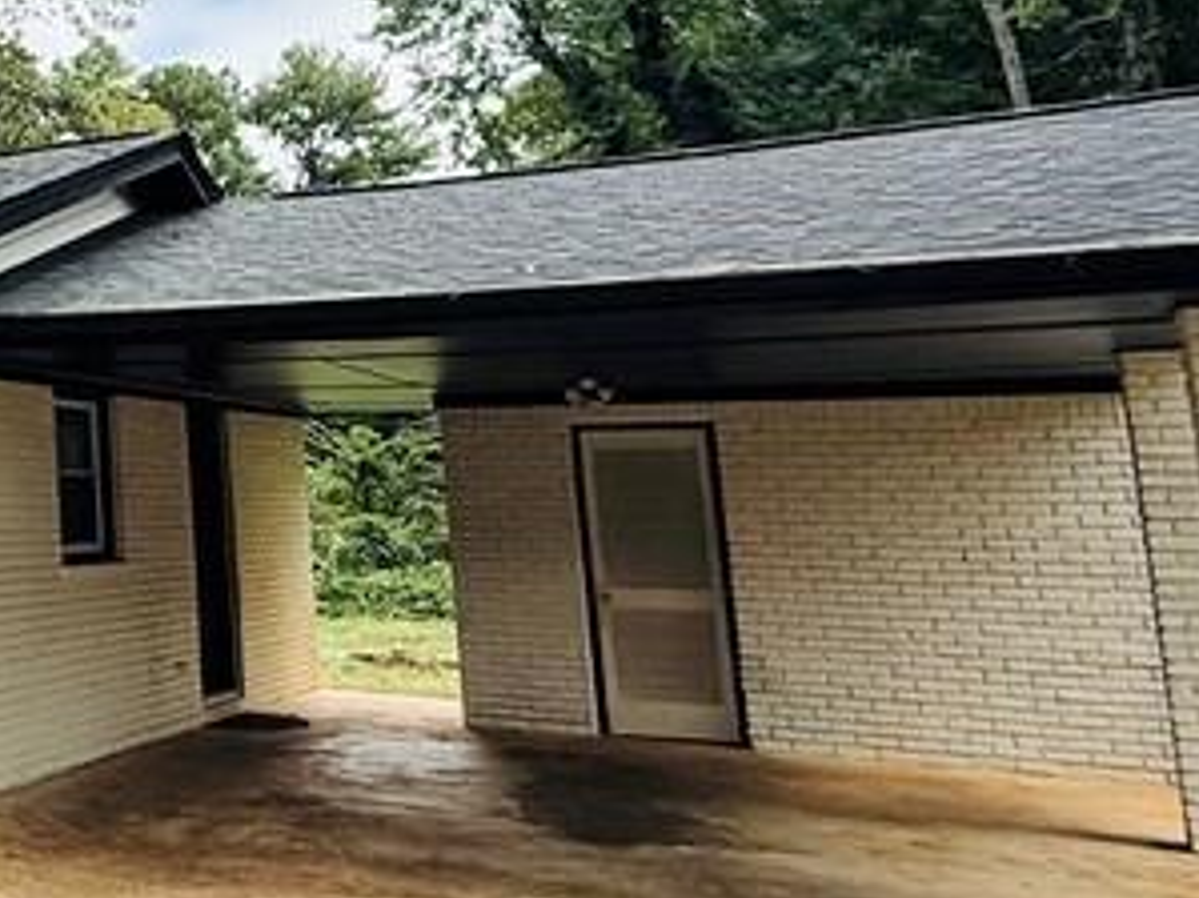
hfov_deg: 31.3
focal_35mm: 48
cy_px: 208
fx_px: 1662
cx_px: -333
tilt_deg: +10.4
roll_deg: +0.0
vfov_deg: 29.7
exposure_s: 1/914
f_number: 2.2
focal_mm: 2.22
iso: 64
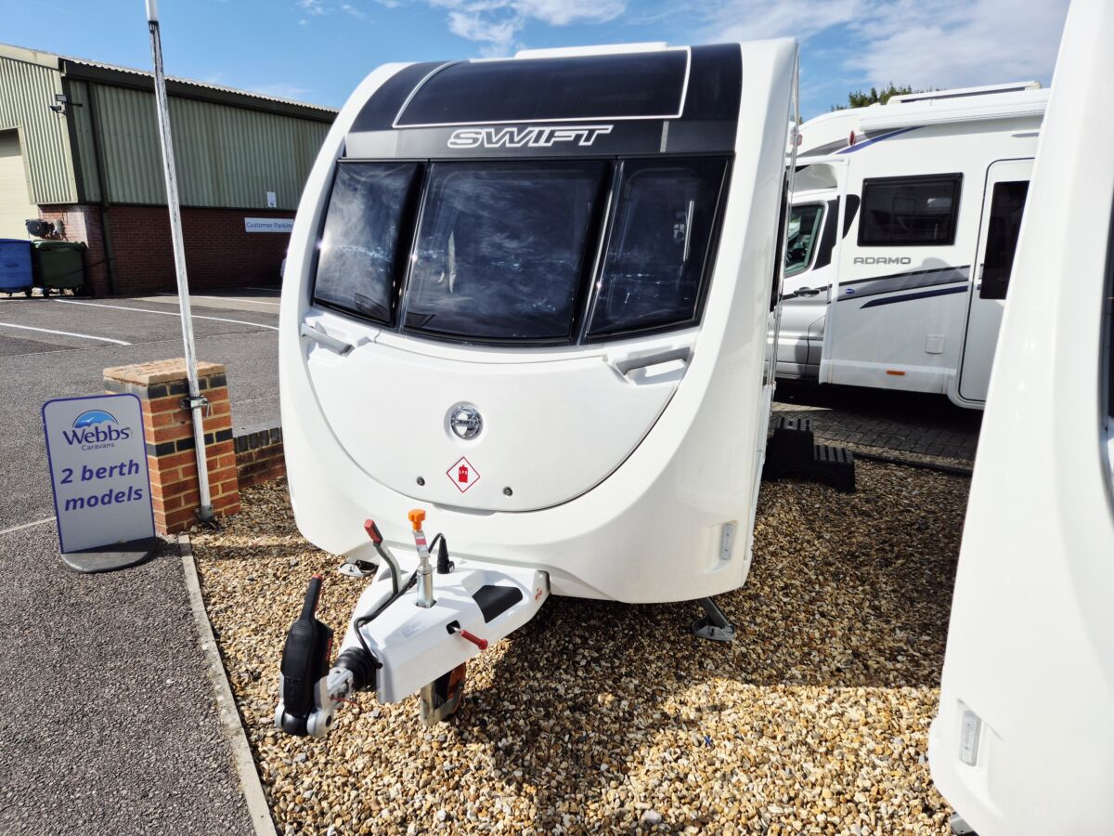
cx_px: 557
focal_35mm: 23
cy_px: 418
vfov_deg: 58.9
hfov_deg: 73.9
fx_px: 740
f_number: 1.8
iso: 25
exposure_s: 1/3333
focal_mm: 5.4
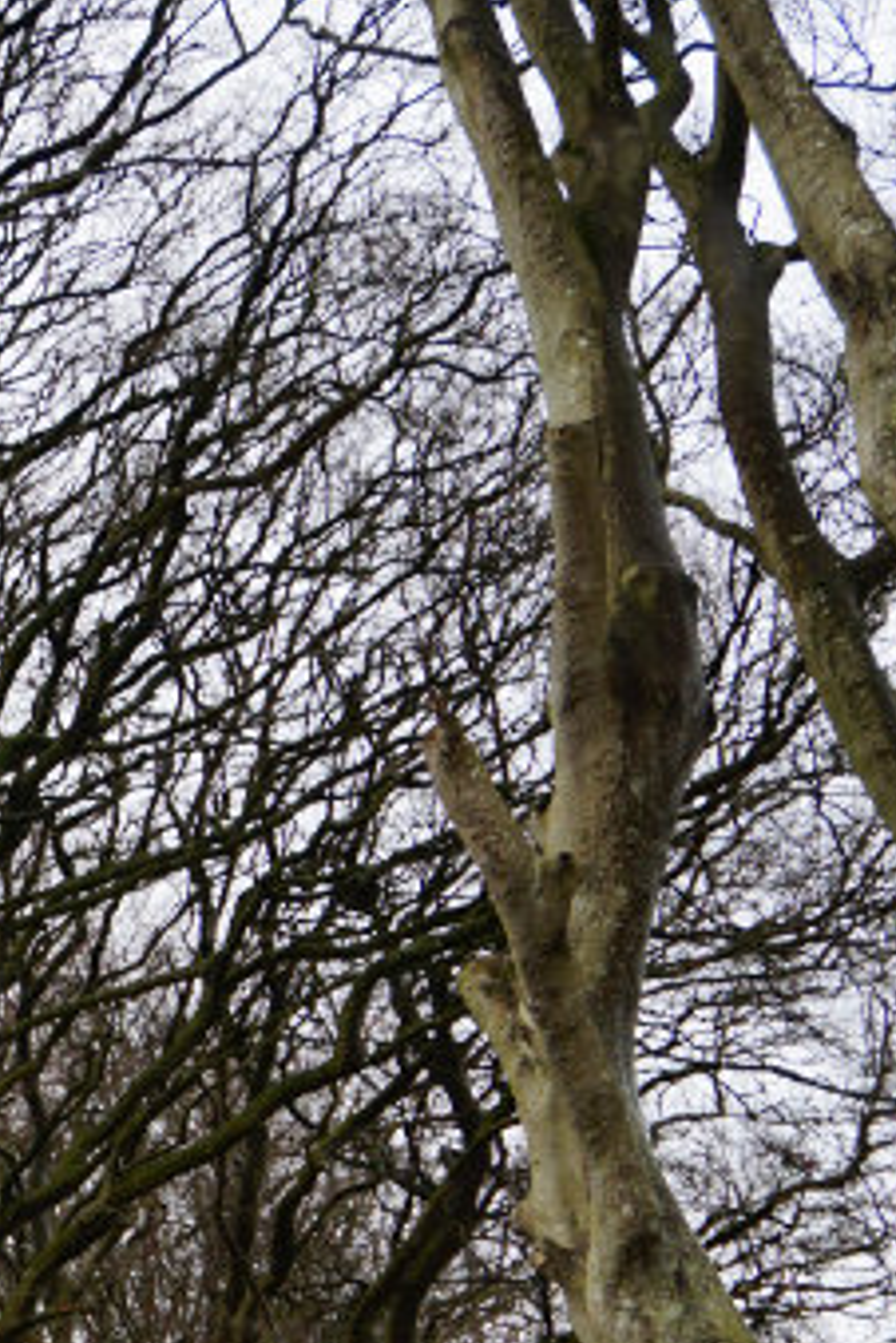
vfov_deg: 15.6
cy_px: 876
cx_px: -234
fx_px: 4902
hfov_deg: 10.2
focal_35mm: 131
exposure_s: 1/60
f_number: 5
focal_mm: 33
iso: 125
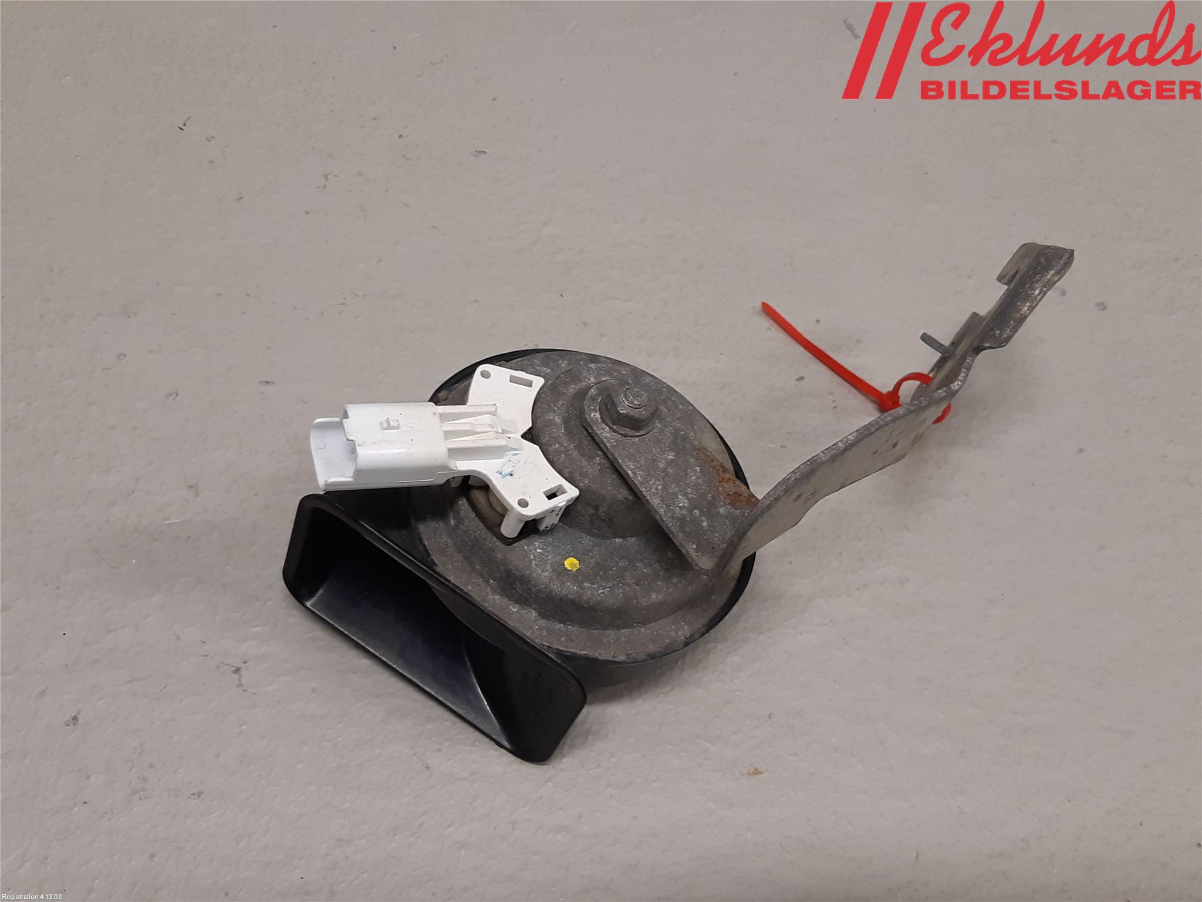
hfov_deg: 67.3
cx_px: 601
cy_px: 451
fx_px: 903
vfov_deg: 53.1
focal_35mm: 26
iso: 100
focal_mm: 3.93
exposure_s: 1/50
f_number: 1.7
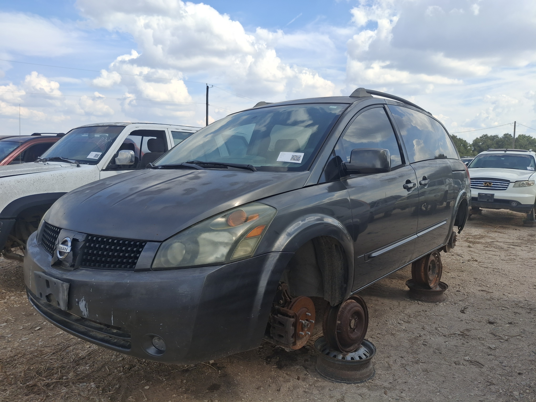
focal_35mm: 25
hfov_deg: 69.4
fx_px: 387
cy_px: 201
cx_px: 268
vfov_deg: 54.9
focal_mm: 4.69
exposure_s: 1/1548
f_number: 1.8
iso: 32
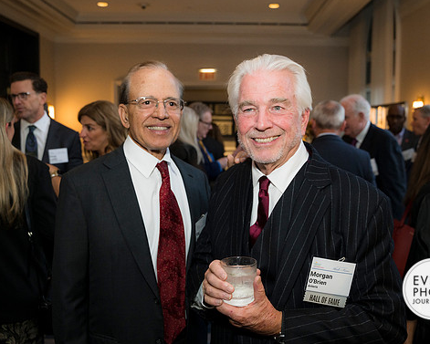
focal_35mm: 38
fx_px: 478
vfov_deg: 39.6
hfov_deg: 48.4
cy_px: 173
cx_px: 230
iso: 800
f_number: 4
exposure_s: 1/125
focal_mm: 32.5
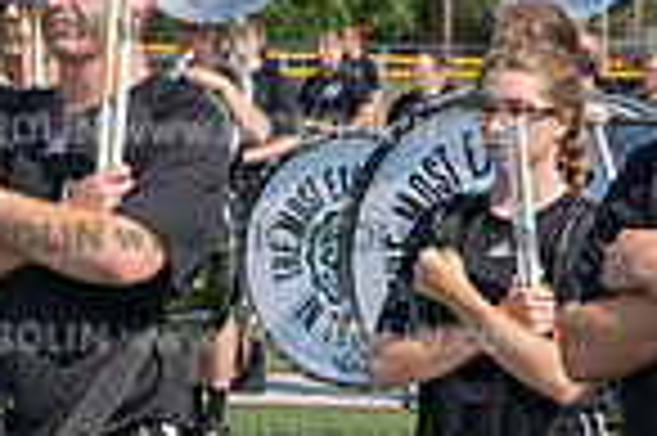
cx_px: -518
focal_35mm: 239
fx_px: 4357
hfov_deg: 8.3
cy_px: 133
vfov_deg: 5.7
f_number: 5.6
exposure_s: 1/1600
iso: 200
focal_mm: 60
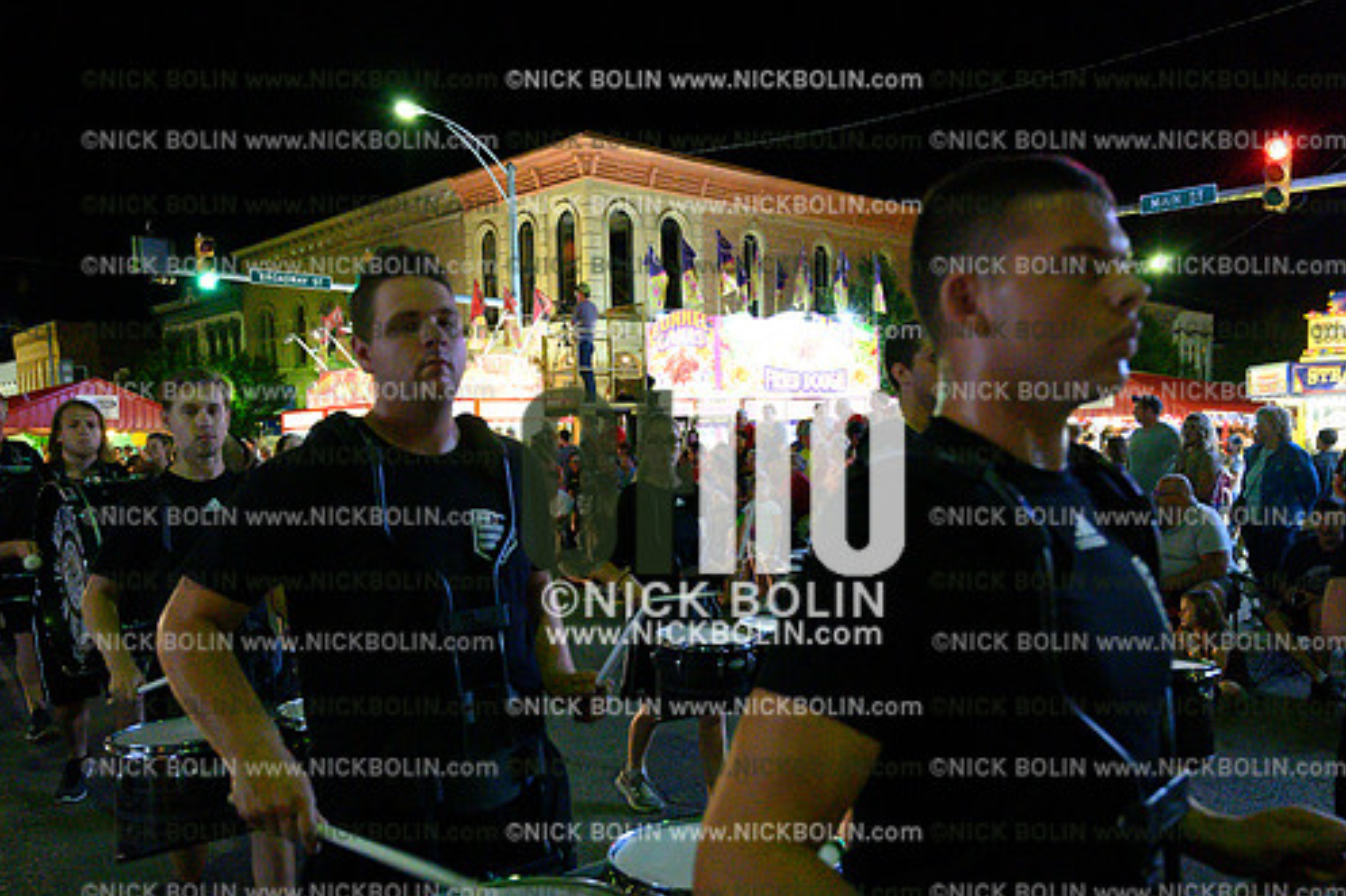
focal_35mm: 28
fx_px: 1046
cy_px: 517
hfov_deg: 65.4
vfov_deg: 46.2
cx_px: 712
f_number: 4
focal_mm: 24
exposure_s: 1/400
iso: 32000
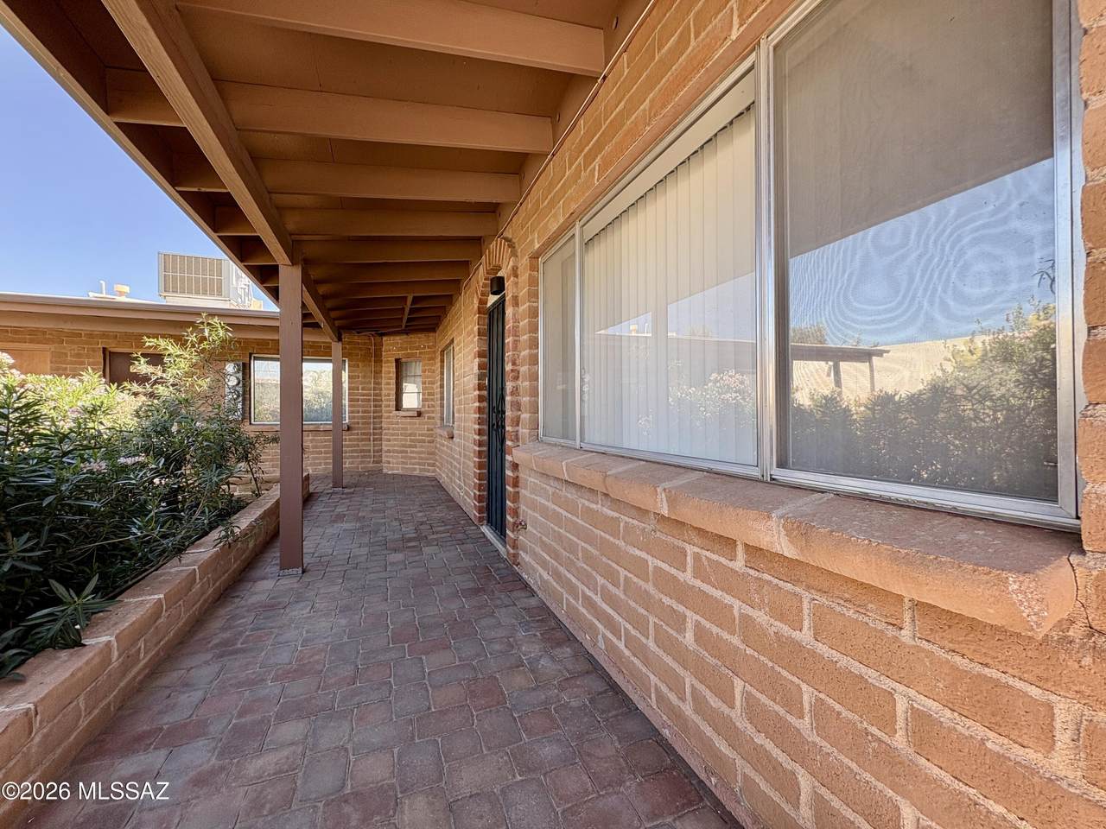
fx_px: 447
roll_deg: +0.5
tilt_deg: +0.4
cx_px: 553
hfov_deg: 102.1
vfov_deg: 85.7
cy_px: 414
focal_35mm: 14
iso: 40
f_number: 2.2
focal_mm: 2.22
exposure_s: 1/171
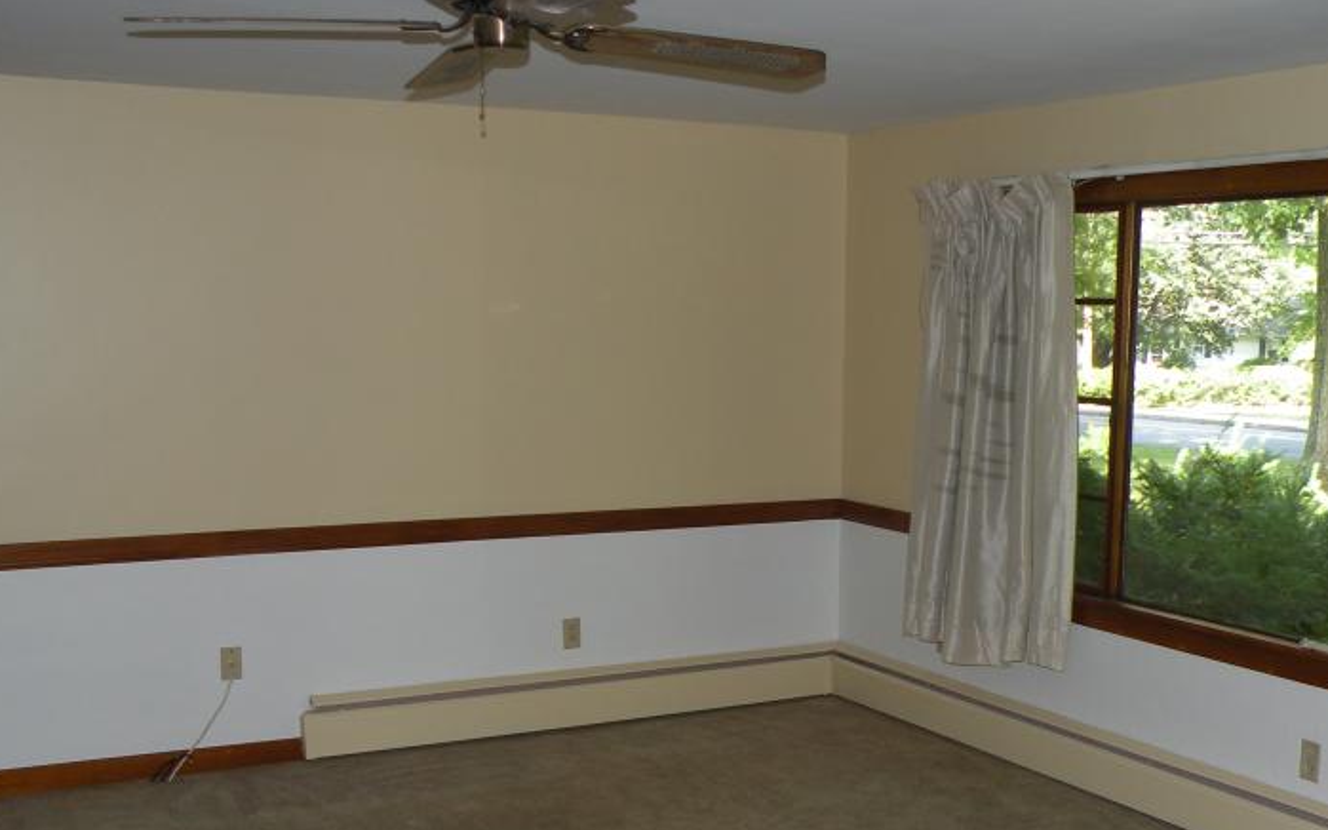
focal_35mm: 42
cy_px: 571
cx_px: 809
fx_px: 1520
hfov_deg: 46.9
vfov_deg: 30.2
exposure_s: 1/33.5
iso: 64
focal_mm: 4.7
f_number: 2.8
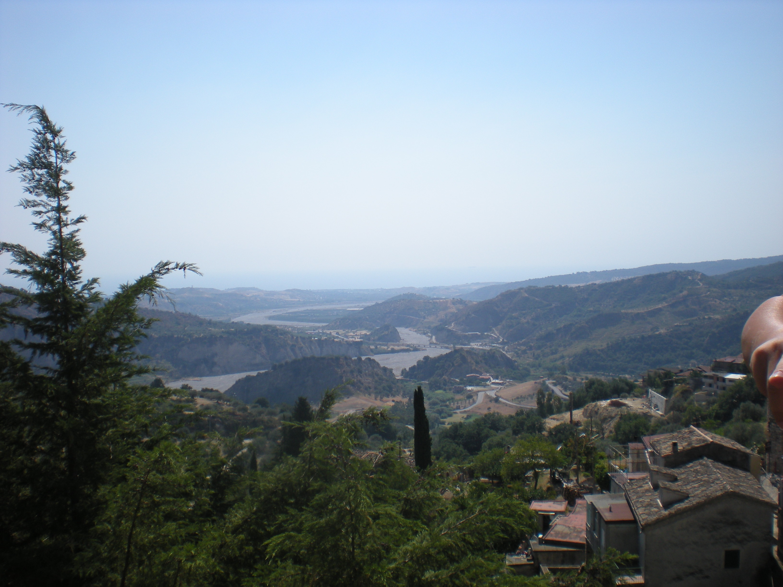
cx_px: 392
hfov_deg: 49.0
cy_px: 294
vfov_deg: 37.7
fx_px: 860
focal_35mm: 38
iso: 64
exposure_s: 1/772
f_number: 4.6
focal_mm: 6.3
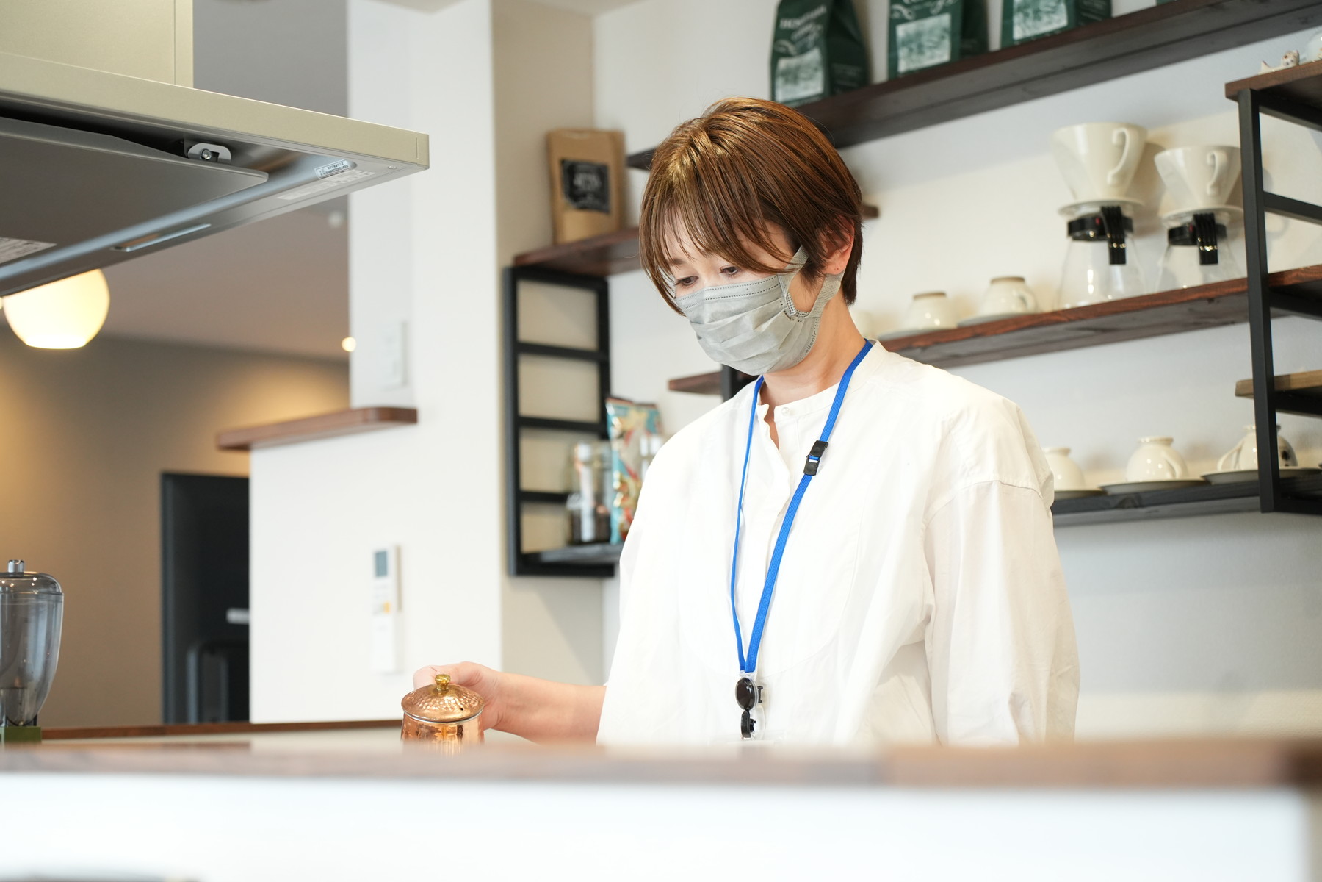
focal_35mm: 60
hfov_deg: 33.4
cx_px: 661
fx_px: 2203
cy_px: 441
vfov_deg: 22.6
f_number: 3.2
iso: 2000
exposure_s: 1/250
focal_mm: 60
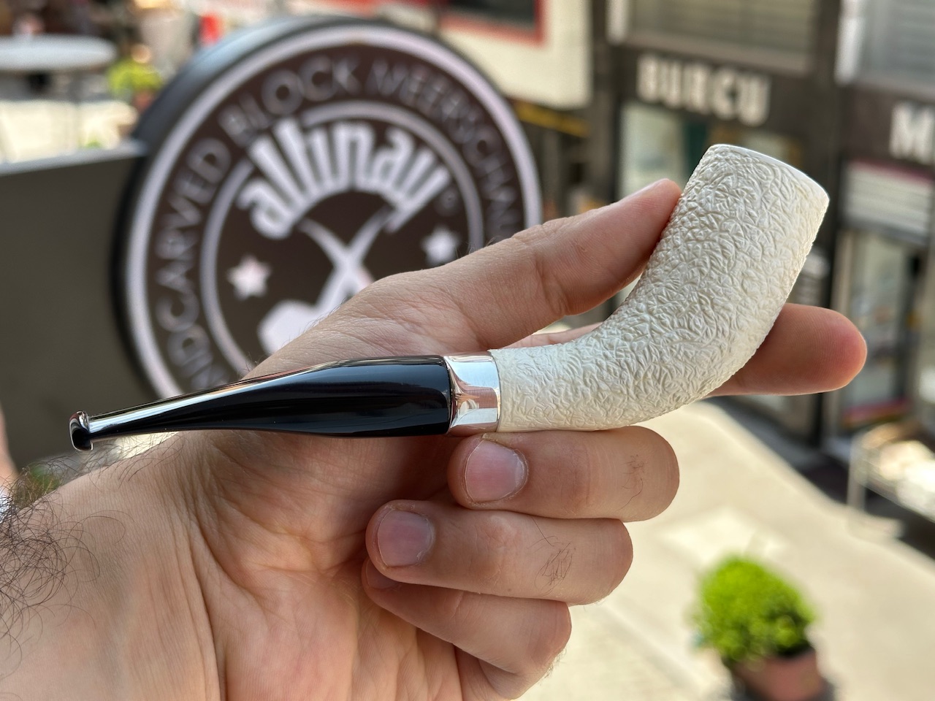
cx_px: 468
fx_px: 1297
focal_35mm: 48
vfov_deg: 30.3
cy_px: 350
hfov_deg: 39.7
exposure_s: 1/694
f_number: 1.78
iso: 64
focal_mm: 6.86
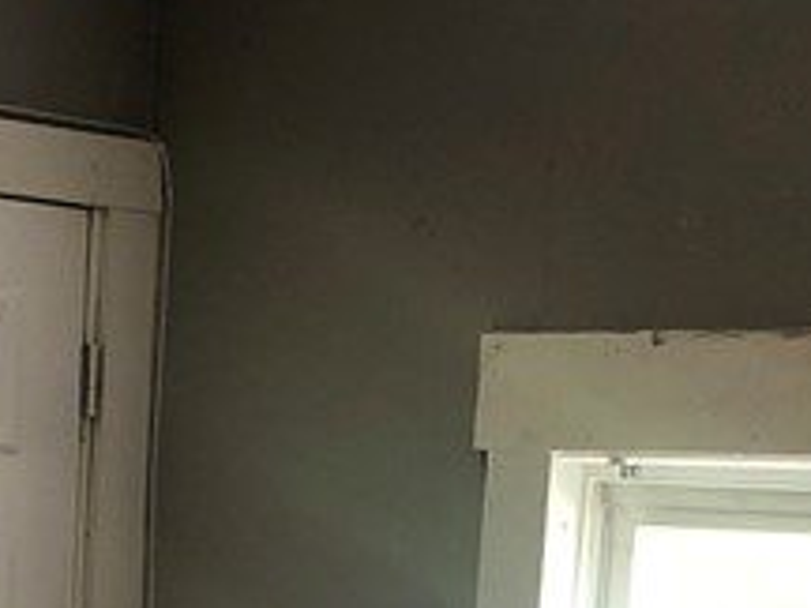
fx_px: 3116
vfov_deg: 10.7
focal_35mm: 133
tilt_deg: -4.6
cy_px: 927
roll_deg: -2.6
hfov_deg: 14.8
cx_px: 207
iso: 40
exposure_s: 1/20
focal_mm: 3.99
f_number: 1.8
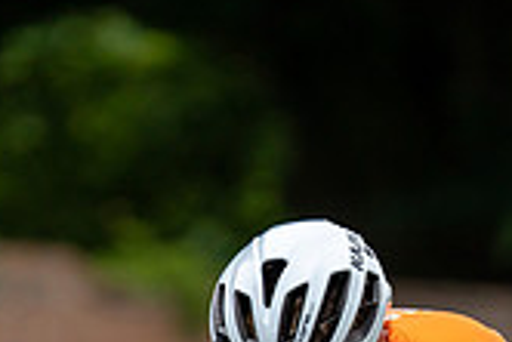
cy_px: 525
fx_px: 8968
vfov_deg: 2.2
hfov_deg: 3.3
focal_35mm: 630
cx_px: 256
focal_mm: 180
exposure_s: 1/800
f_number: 2.8
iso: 1000
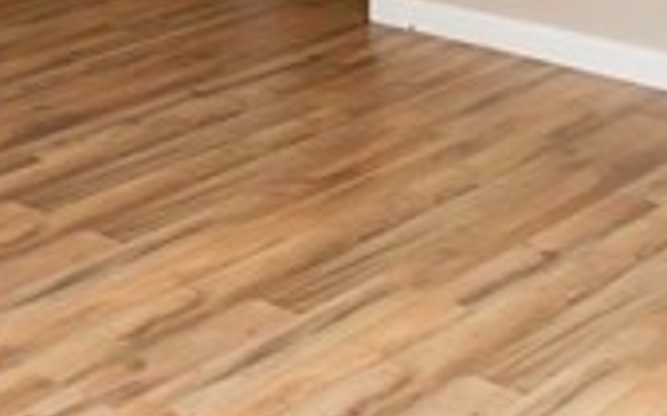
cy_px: -481
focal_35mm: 92
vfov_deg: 12.2
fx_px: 1671
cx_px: 8
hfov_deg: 21.8
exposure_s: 1/125
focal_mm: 10
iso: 640
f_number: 5.6
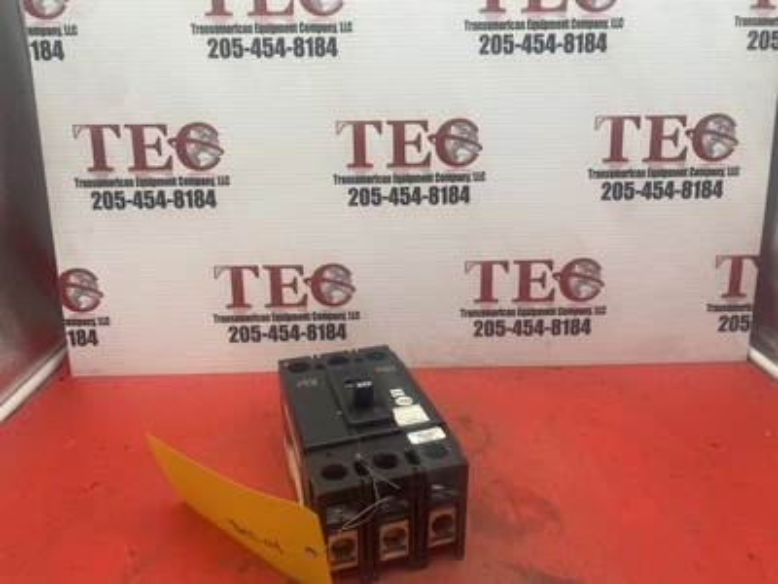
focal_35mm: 26
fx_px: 584
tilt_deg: -23.5
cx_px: 389
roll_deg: +0.4
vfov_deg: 53.1
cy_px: 292
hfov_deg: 67.3
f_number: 1.8
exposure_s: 1/121
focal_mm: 4.25
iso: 40
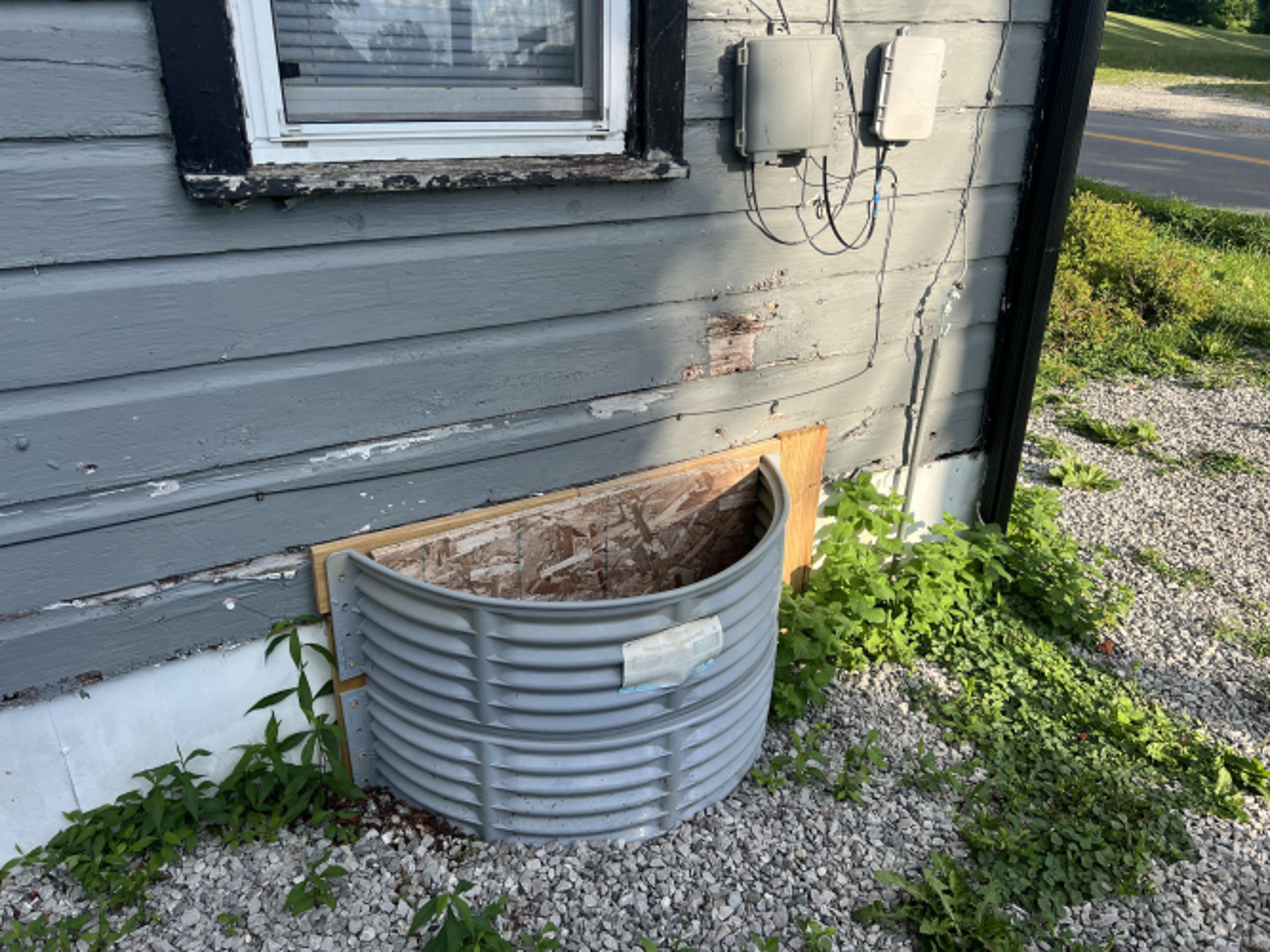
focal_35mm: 26
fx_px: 954
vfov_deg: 53.0
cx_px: 635
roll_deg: -0.6
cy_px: 476
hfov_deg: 67.3
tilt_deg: -23.6
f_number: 1.5
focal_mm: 5.7
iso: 50
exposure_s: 1/1531
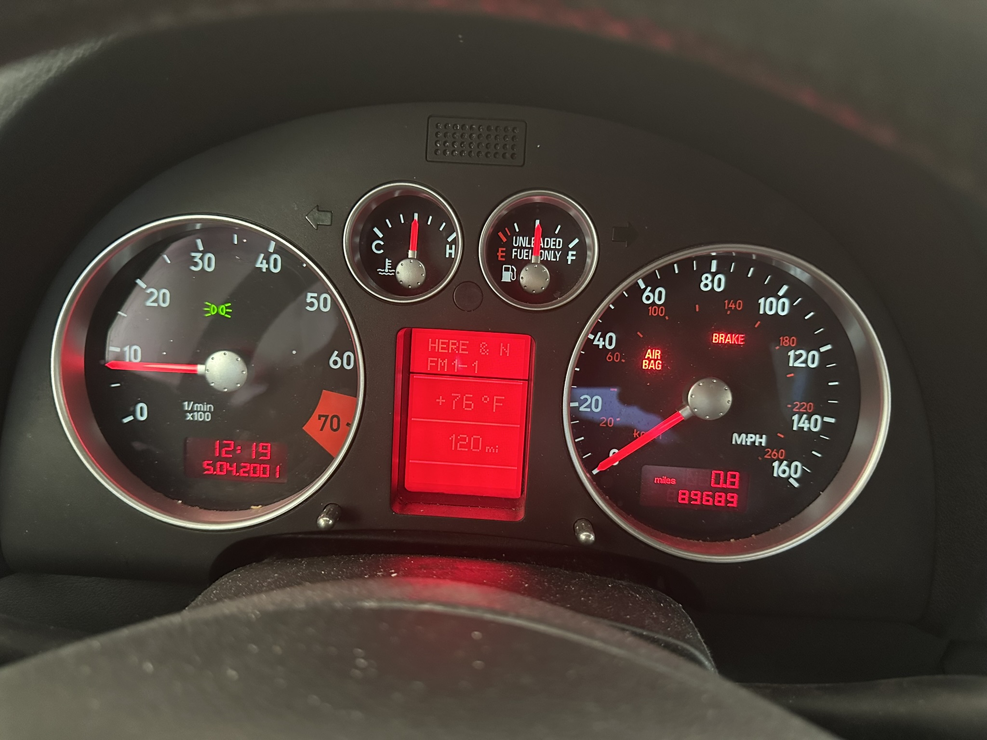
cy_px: 370
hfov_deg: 71.6
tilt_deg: -24.4
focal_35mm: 24
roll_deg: -3.4
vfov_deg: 56.8
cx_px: 494
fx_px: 684
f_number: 1.78
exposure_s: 1/38
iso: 1000
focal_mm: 6.86
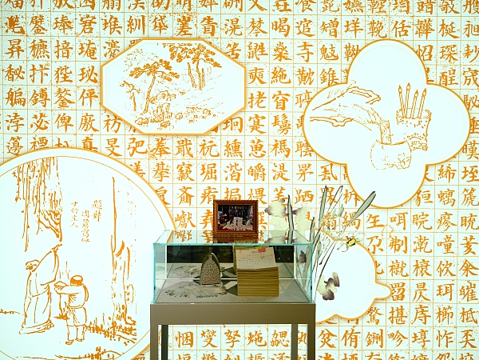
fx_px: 540
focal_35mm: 39
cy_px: 180
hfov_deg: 47.9
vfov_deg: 36.8
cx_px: 240
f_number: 5
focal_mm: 49.8
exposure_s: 1/200
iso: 1250
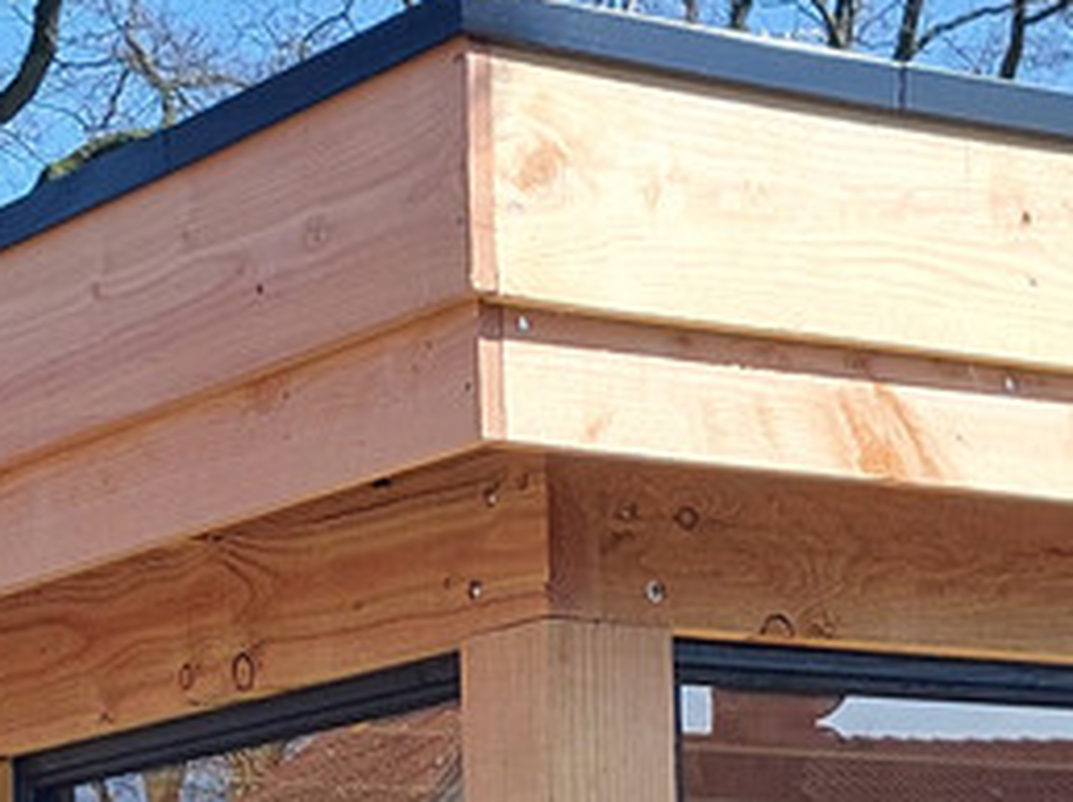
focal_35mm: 134
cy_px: 1072
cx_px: 441
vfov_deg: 10.8
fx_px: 4150
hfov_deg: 14.7
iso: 20
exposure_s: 1/398
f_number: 1.8
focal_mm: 4
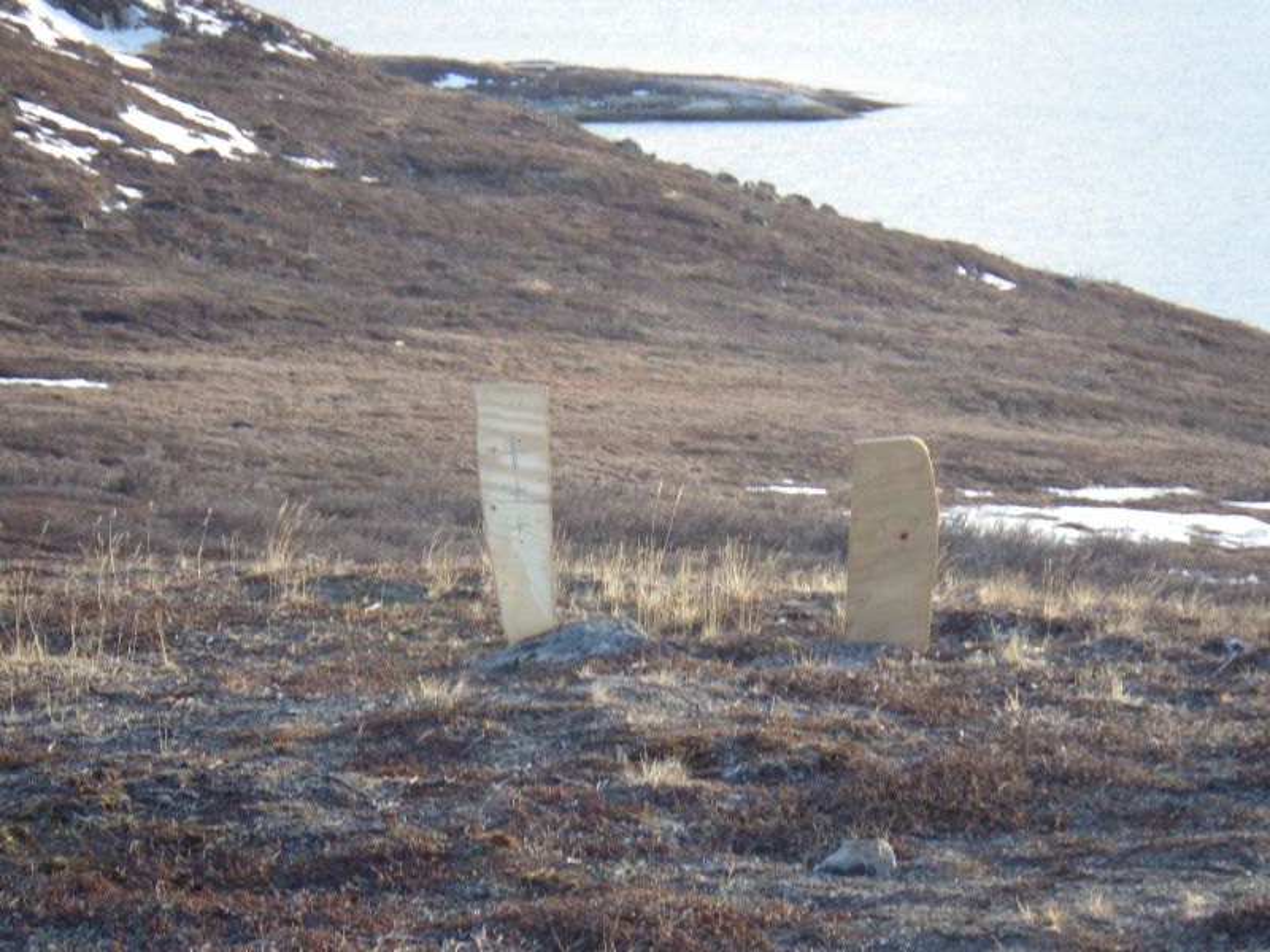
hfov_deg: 14.1
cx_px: 635
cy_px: 476
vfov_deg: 10.6
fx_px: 5136
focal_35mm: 140
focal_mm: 25
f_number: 5.5
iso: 200
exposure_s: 1/125
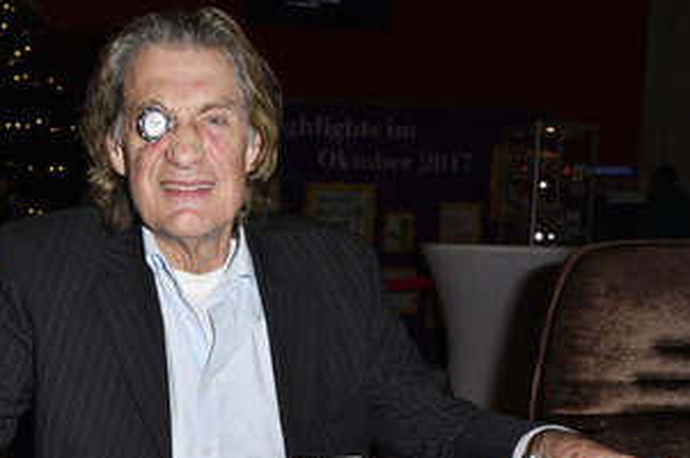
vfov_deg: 23.5
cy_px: 341
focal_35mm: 57
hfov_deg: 34.6
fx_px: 1091
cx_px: 201
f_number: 6.3
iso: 320
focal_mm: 38
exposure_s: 1/200
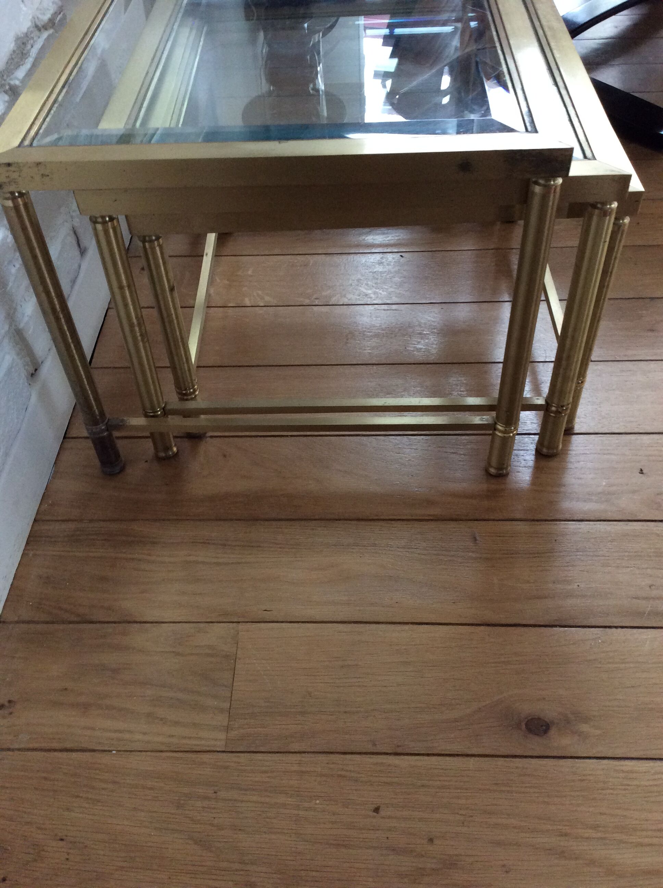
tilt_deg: -48.4
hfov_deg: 44.1
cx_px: 332
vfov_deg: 56.9
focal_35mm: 32
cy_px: 444
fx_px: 819
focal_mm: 3.3
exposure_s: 1/25
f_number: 2.4
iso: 125
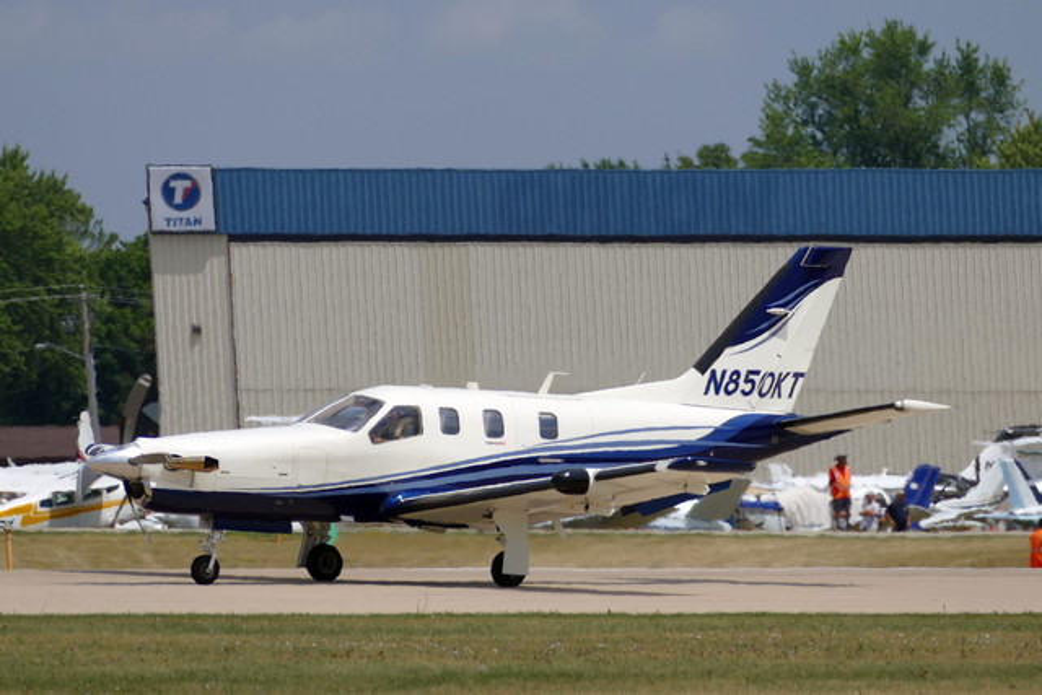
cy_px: 348
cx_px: 521
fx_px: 19077
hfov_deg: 3.1
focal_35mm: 659
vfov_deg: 2.1
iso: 125
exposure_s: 1/4000
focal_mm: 146
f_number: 4
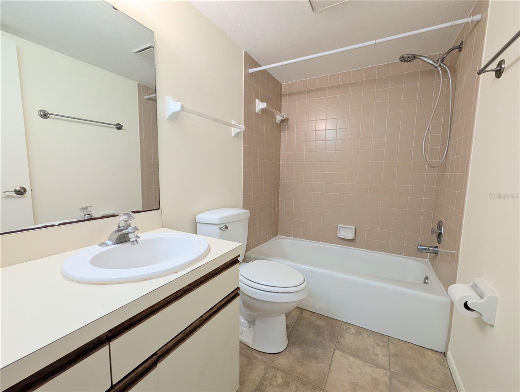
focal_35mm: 12
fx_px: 181
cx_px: 260
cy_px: 196
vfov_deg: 94.6
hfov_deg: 110.5
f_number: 1.7
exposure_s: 1/120
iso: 102
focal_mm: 2.02
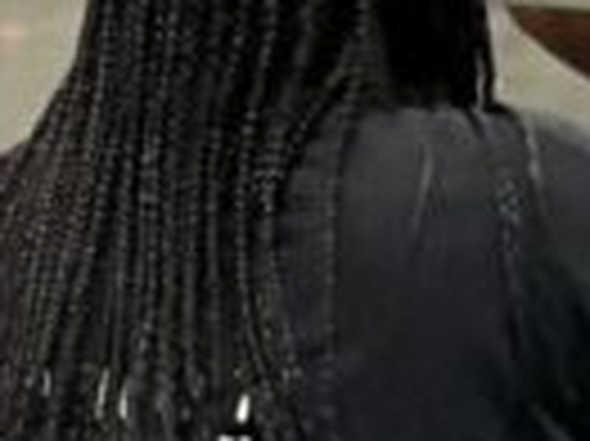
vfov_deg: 6.5
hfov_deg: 8.7
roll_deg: +1.6
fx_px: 3865
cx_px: 18
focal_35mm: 227
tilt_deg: -15.9
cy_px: 216
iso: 125
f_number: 1.8
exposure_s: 1/60
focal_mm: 3
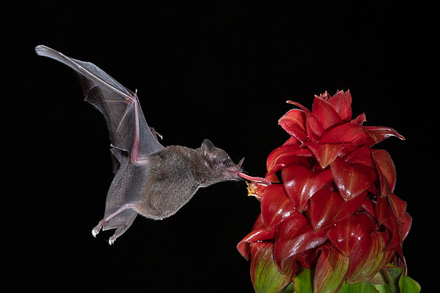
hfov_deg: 5.9
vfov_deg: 3.9
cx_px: 209
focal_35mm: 352
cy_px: 93
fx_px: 4300
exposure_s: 1/200
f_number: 8
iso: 800
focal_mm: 155
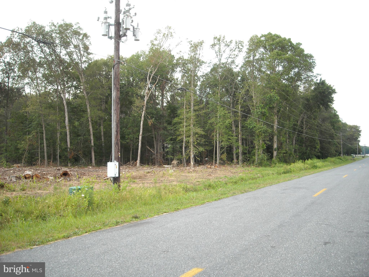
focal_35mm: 35
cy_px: 138
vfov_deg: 40.7
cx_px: 184
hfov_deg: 52.6
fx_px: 373
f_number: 2.8
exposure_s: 1/176
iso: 64
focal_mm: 5.7
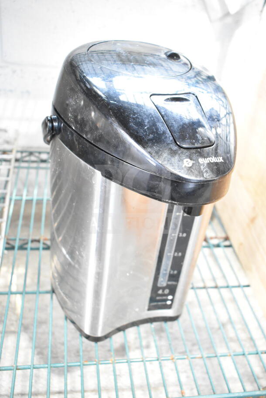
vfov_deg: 53.1
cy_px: 199
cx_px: 133
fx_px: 399
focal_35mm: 36
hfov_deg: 36.9
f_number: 3.8
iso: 2800
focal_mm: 24
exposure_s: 1/40
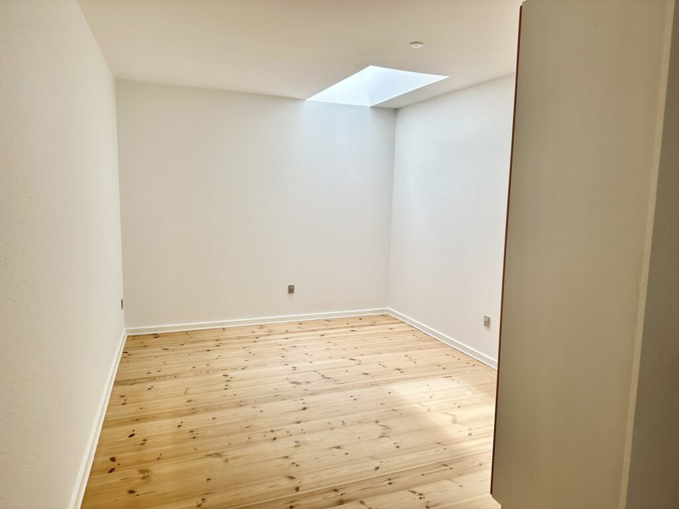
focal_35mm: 24
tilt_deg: -7.3
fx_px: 471
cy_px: 254
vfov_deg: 56.8
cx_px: 340
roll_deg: -1.6
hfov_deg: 71.6
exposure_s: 1/309
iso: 80
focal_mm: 6.86
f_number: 1.78
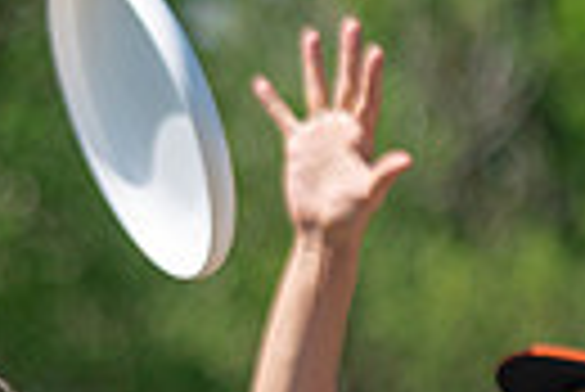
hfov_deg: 3.3
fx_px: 10281
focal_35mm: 632
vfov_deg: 2.2
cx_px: 8
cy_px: 956
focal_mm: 95
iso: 250
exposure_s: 1/4000
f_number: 2.8
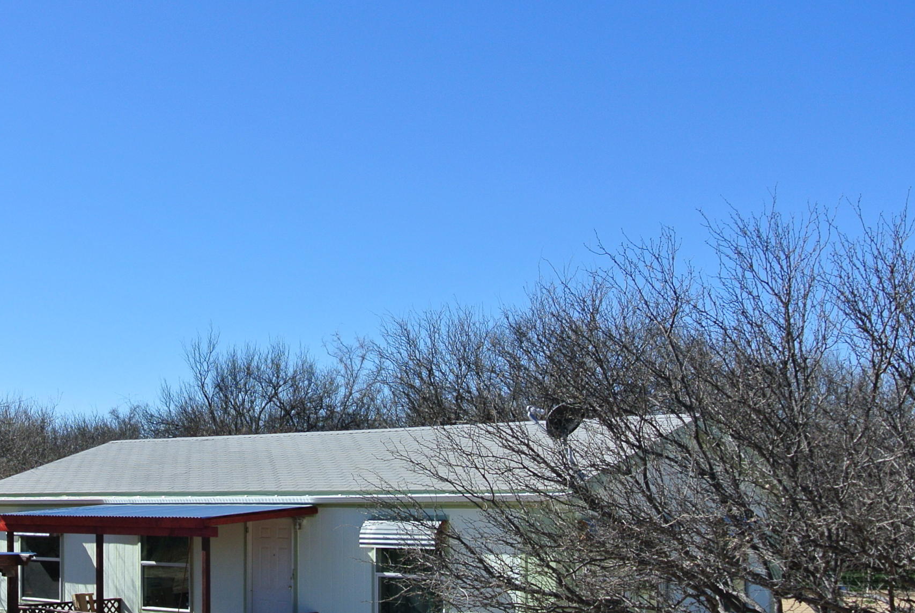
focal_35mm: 51
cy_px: 470
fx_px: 1298
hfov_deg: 37.9
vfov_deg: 26.2
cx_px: 234
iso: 100
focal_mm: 11
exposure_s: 1/640
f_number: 4.5
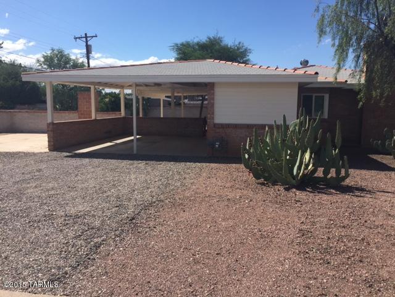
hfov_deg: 61.7
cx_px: 198
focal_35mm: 29
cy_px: 148
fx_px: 331
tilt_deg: -6.6
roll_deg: -0.7
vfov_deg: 48.2
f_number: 2.2
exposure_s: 1/2639
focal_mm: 4.15
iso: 32
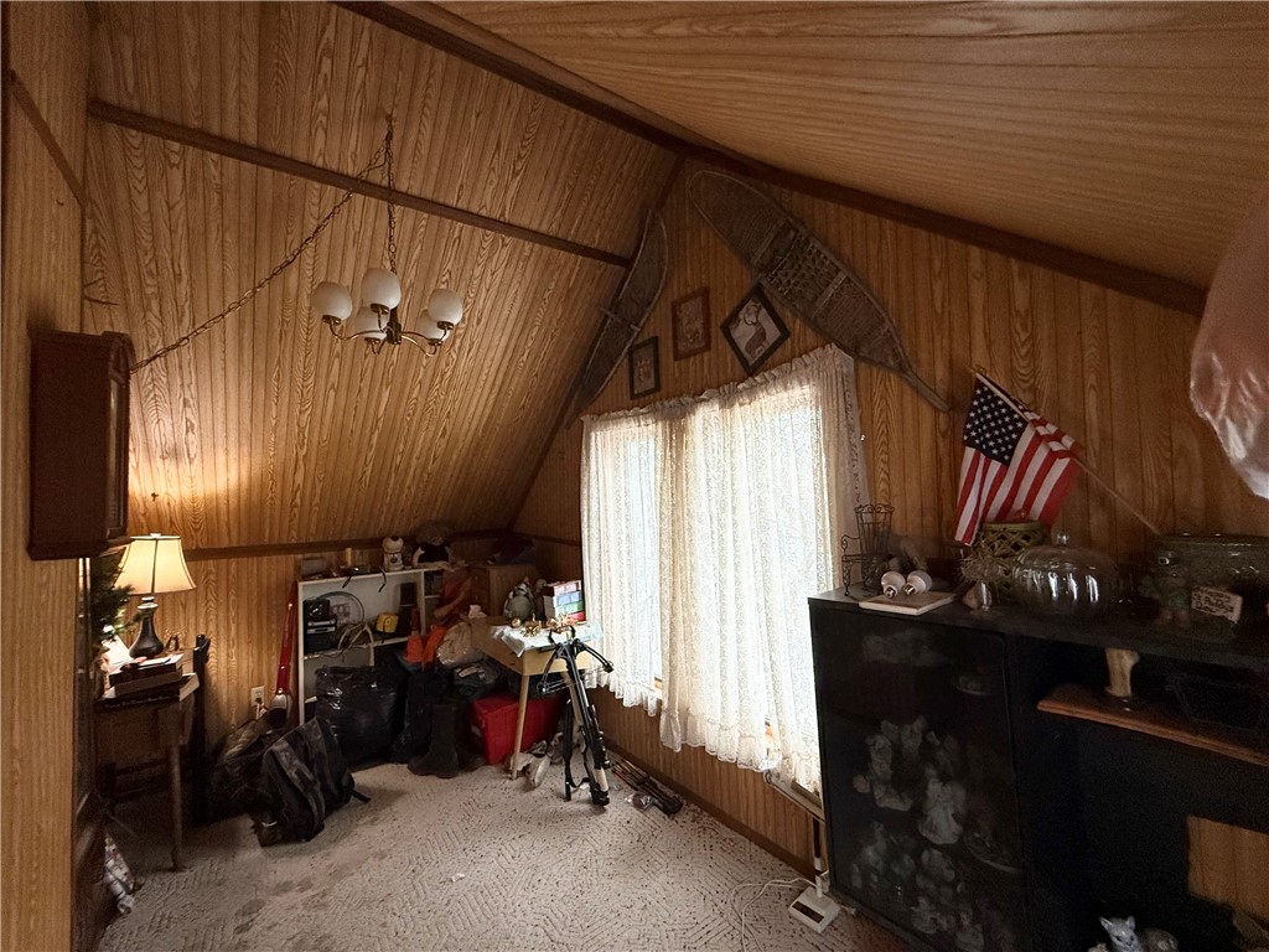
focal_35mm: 14
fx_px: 513
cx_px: 634
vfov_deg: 85.7
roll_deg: +3.5
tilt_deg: +2.0
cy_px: 476
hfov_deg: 102.1
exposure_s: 1/120
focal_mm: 2.22
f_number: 2.2
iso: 320
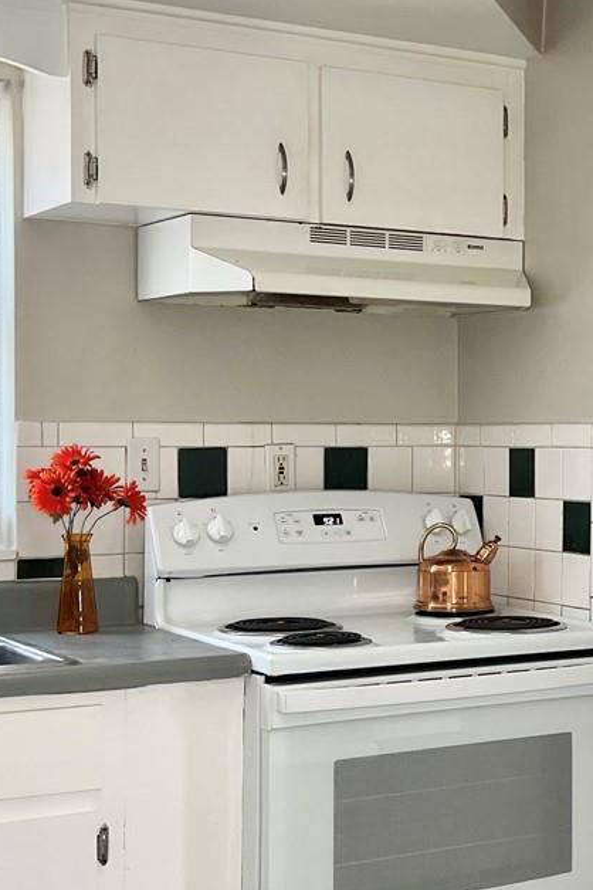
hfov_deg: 19.3
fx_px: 1705
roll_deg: +0.1
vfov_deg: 29.2
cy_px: 439
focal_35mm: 69
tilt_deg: -0.1
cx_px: 559
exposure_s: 1/60
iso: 64
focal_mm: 5.7
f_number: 1.5
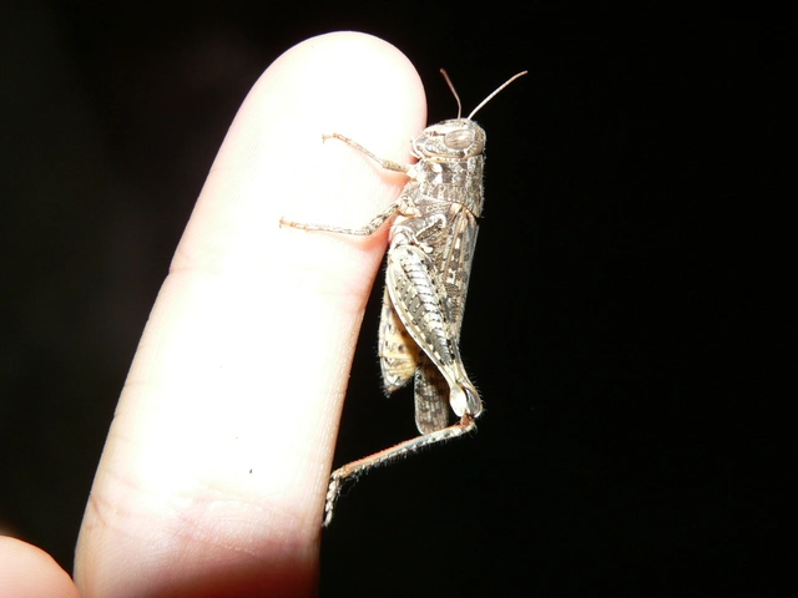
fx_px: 1521
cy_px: 299
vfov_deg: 22.3
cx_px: 399
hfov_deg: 29.4
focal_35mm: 66
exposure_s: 1/60
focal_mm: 11
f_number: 4
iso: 100
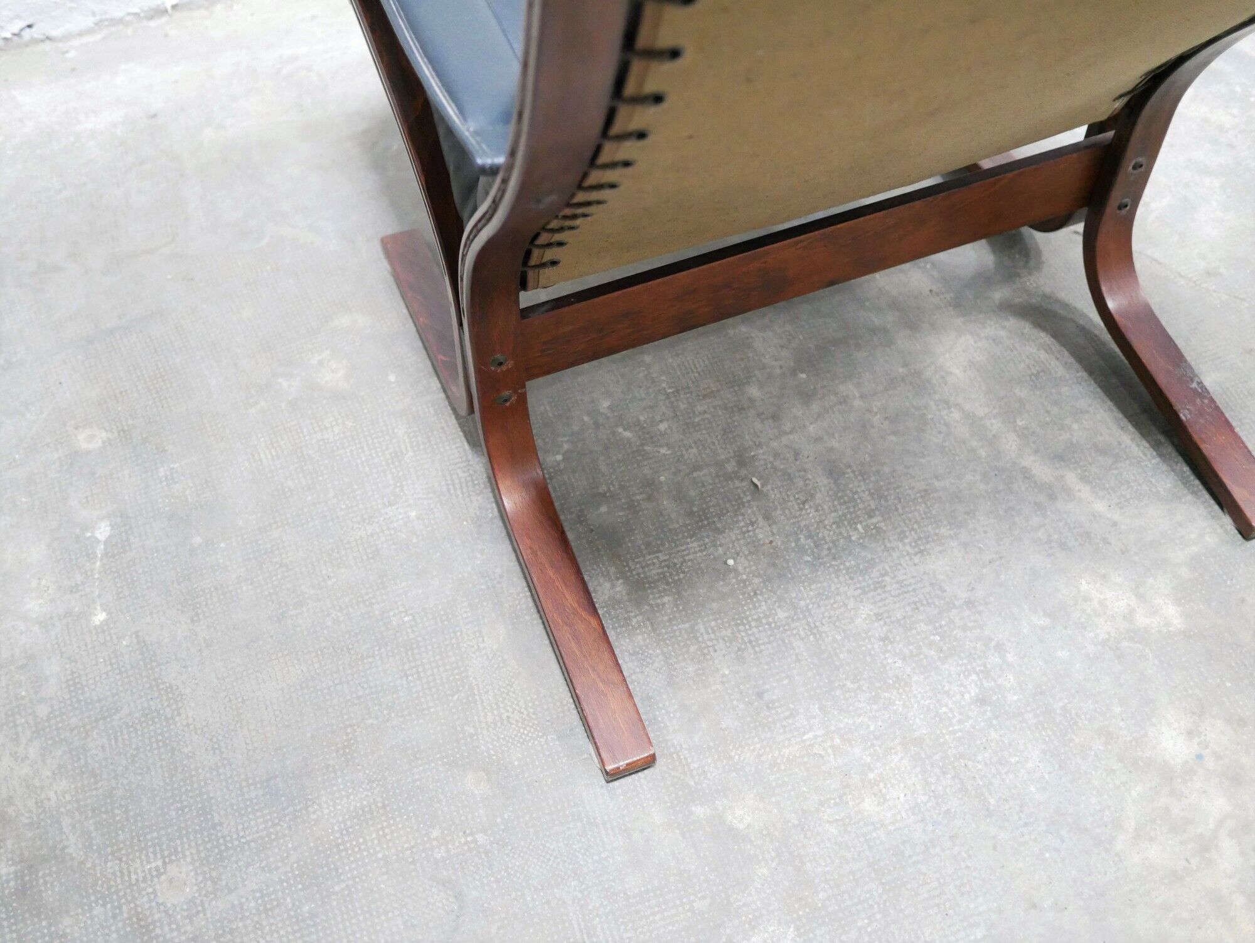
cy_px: 472
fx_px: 1451
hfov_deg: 46.8
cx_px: 628
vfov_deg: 36.0
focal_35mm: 40
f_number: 1.7
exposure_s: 1/30
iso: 3200
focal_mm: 20
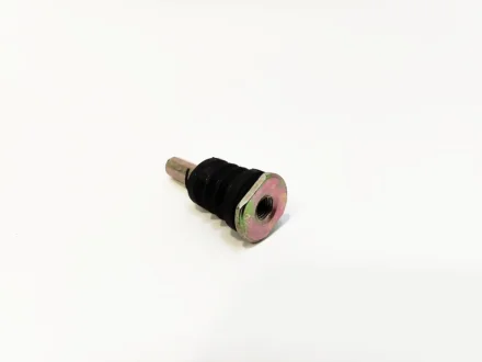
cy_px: 181
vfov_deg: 74.7
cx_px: 241
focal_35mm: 17
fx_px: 237
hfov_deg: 91.0
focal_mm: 2.25
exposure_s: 1/100
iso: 149
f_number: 2.2
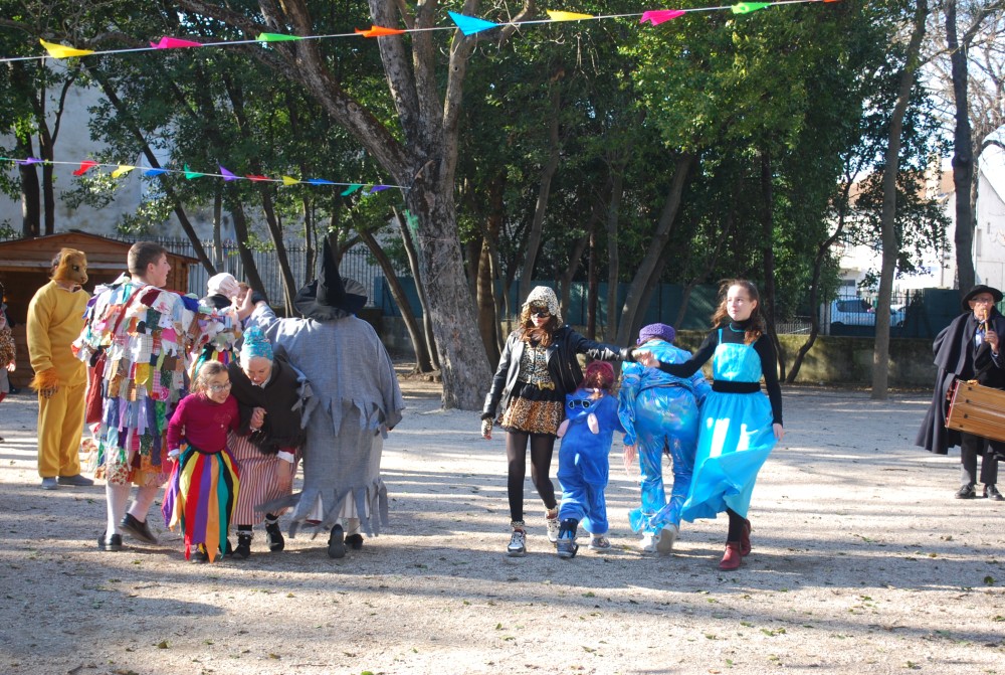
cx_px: 502
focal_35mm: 54
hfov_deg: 36.8
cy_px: 338
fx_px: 1510
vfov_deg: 25.2
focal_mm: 36
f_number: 5.3
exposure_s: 1/100
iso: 200
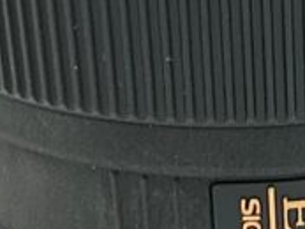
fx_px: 626
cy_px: 55
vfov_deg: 20.6
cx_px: 236
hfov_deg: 26.9
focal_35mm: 71
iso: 128
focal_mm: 1.83
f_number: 2
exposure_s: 1/100
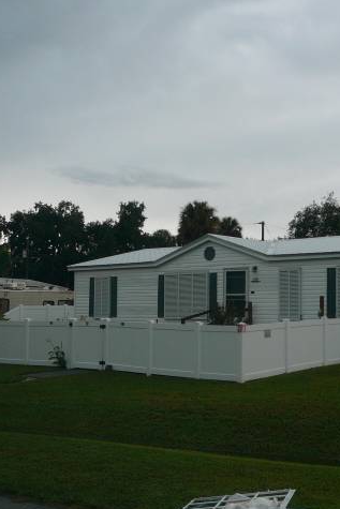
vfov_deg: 40.3
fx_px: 694
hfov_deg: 26.9
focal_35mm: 49
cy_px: 255
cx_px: 285
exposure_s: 1/125
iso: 80
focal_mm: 5.2
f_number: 2.8
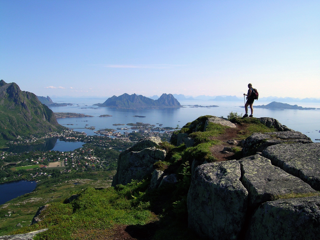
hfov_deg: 63.4
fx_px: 259
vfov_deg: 49.7
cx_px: 160
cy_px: 120
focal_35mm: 28
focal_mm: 5.8
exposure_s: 1/232
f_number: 7.1
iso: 50
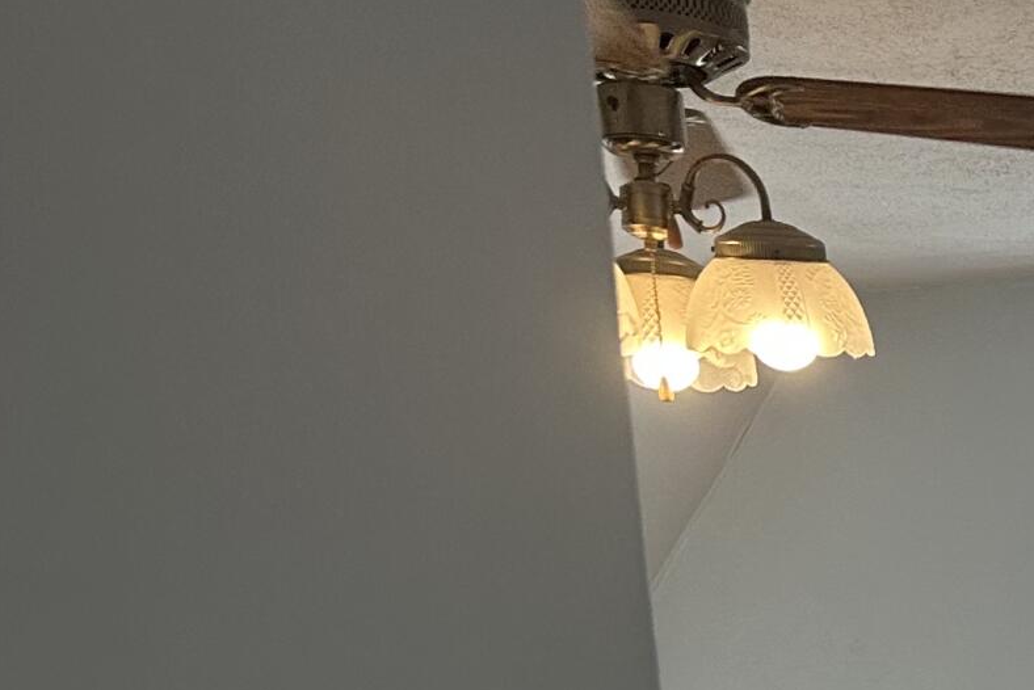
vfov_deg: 12.7
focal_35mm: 95
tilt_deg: -9.6
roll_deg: +1.4
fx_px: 2729
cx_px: 1913
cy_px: 1366
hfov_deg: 17.2
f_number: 1.78
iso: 80
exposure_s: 1/315
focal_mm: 6.86
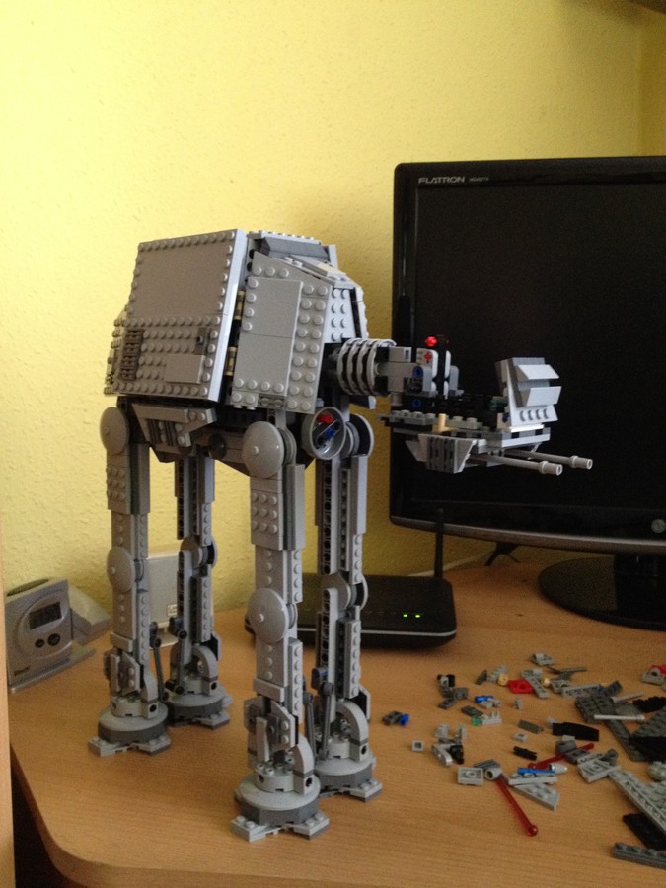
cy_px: 444
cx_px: 333
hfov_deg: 40.7
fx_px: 898
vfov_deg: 52.6
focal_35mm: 35
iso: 400
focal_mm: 4.28
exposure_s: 1/17
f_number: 2.4
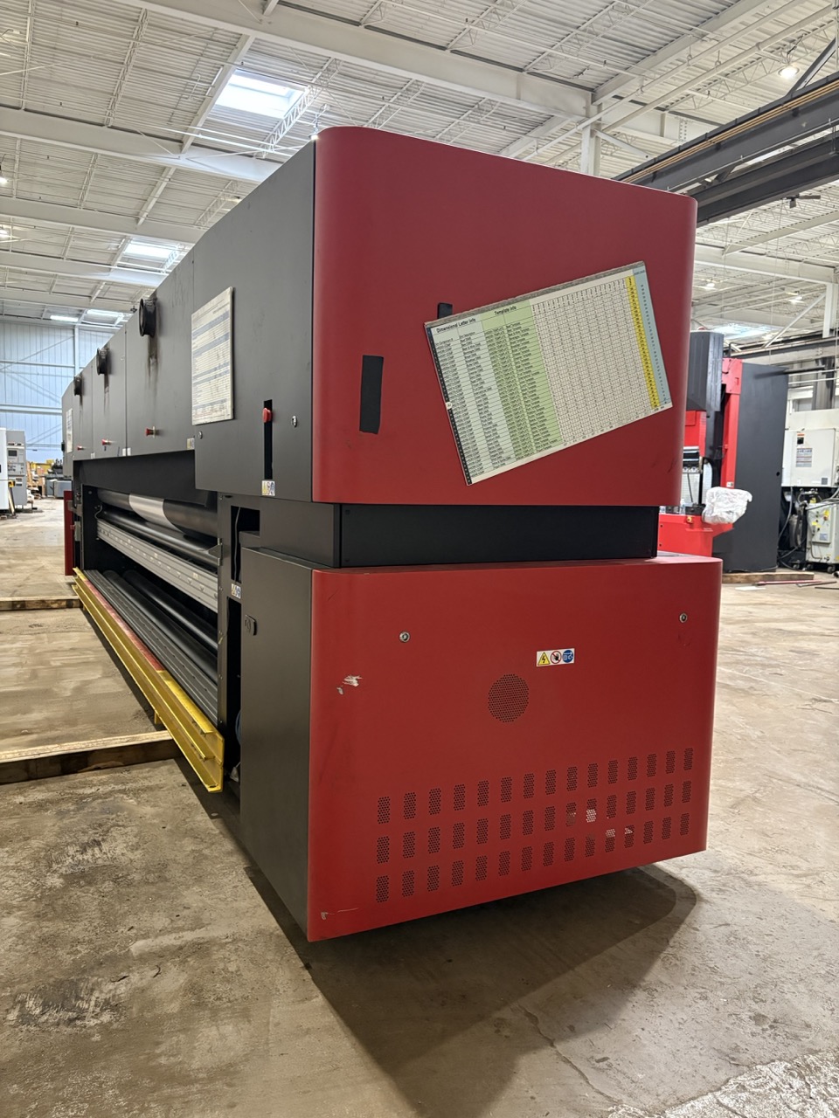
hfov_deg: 53.1
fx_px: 840
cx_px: 420
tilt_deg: -5.7
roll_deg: -1.0
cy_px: 559
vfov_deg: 67.3
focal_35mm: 26
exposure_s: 1/60
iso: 400
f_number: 1.6
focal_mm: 5.96
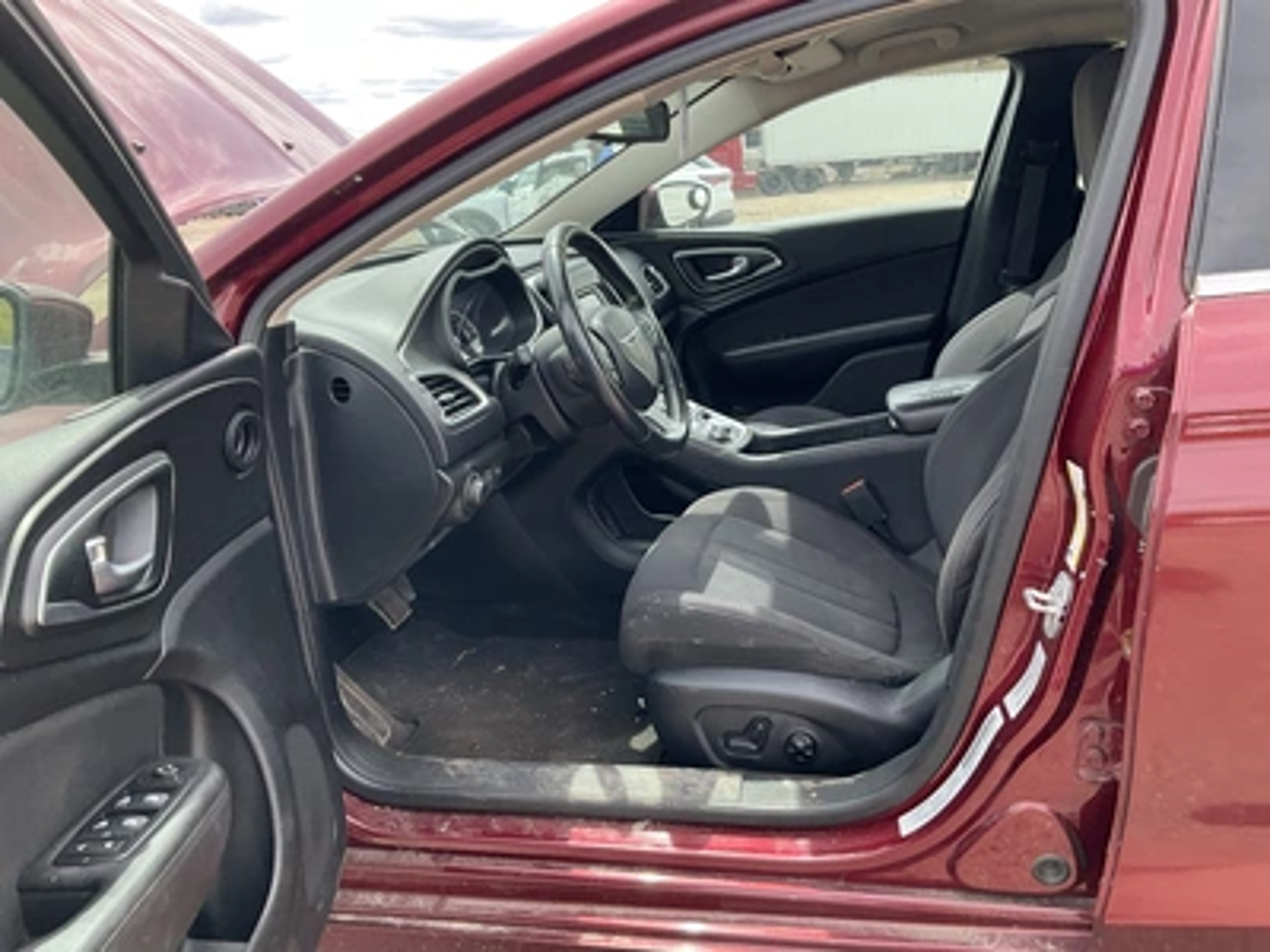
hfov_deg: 61.7
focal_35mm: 29
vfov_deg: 48.2
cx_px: 635
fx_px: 1064
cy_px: 476
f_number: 1.8
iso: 25
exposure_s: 1/276
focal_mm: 3
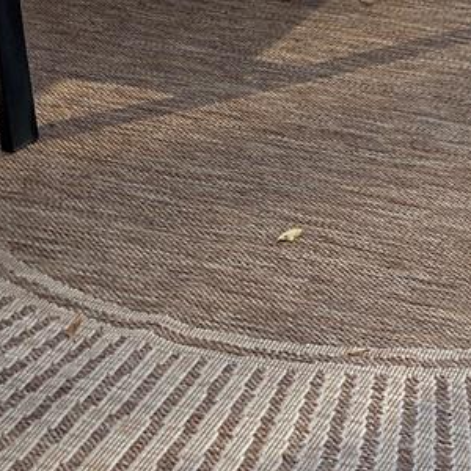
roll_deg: -4.7
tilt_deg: -13.3
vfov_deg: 13.2
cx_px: 669
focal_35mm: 118
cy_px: -391
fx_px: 1816
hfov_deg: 14.0
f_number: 1.6
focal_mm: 5.1
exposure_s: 1/452
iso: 32
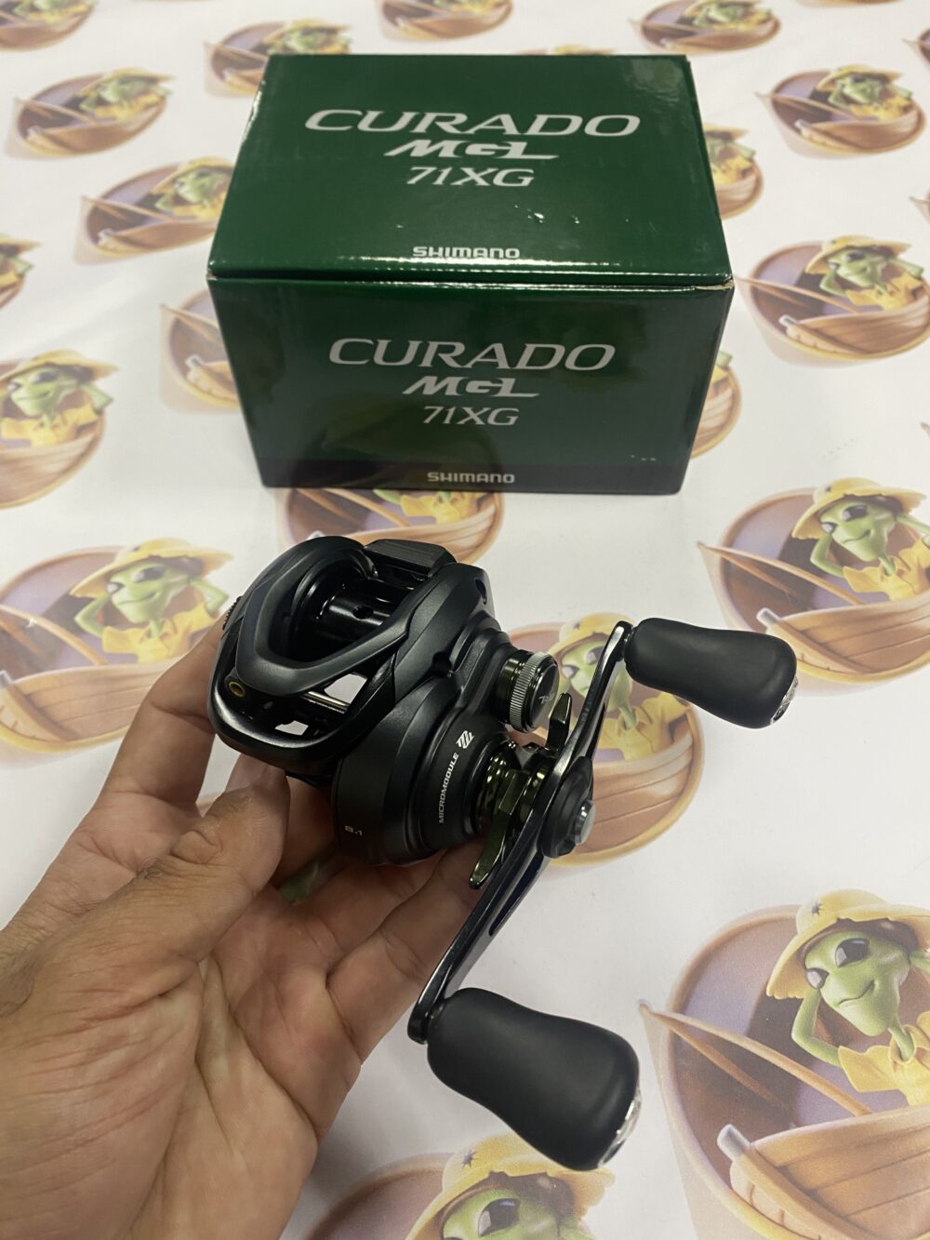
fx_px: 931
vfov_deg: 67.3
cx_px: 465
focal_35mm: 26
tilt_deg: -55.0
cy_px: 620
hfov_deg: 53.1
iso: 125
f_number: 1.8
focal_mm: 4.25
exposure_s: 1/60
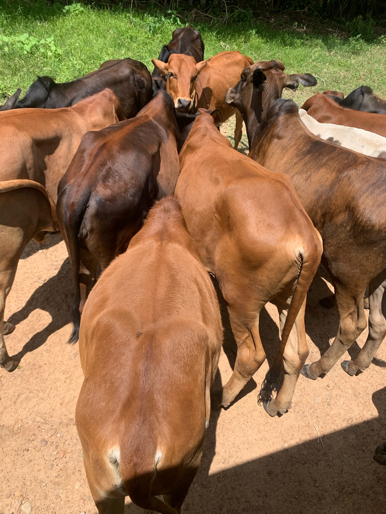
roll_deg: -5.9
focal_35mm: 26
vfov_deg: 67.3
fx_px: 387
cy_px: 257
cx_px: 193
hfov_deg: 53.1
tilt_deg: -44.1
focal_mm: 4.25
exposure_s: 1/1282
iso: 25
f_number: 1.8
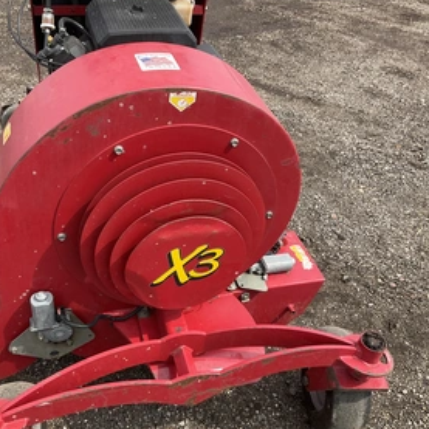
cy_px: 212
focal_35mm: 37
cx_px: 194
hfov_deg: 44.9
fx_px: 519
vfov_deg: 44.9
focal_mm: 3
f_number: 1.8
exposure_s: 1/635
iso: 25
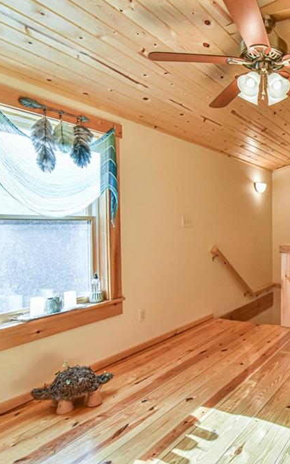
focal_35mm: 25
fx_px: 316
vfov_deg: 72.5
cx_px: 274
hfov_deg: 43.8
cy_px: 229
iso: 4000
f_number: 9
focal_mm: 16
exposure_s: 1/320
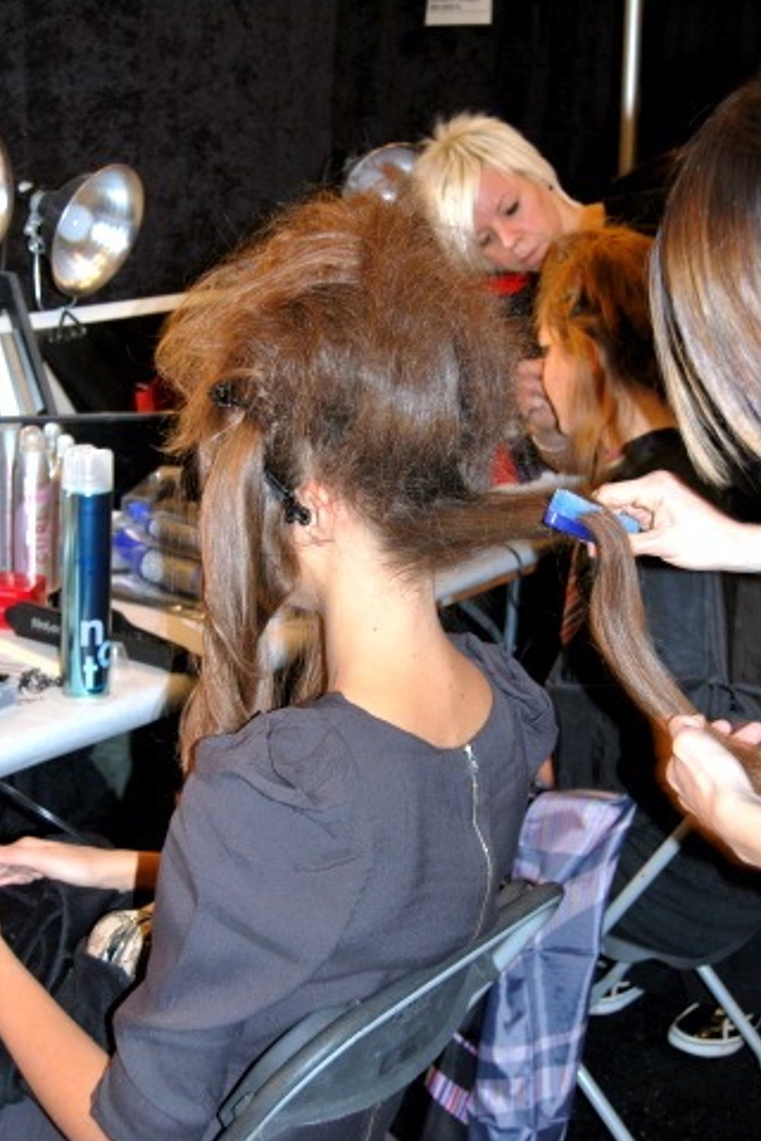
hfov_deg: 23.4
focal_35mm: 58
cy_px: 566
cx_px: 375
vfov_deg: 34.5
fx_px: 1839
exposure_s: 1/60
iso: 200
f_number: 4.8
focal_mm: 38
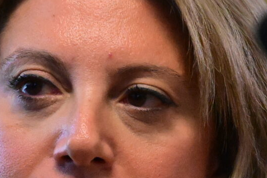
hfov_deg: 3.1
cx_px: 95
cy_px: 152
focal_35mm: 672
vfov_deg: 2.0
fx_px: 4982
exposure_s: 1/500
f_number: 5.6
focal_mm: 200
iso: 10000
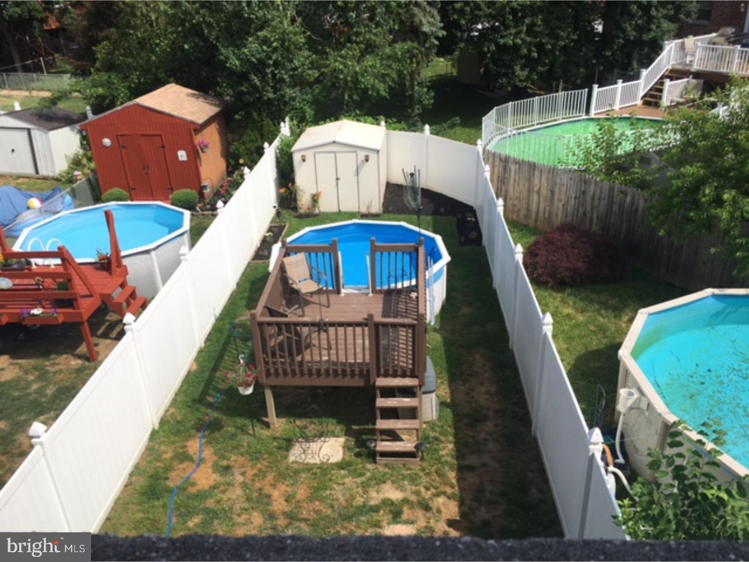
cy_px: 281
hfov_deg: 61.7
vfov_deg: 48.2
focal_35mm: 29
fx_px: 627
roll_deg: +2.4
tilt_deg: -25.0
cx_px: 374
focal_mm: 4.15
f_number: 2.2
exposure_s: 1/2747
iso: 25
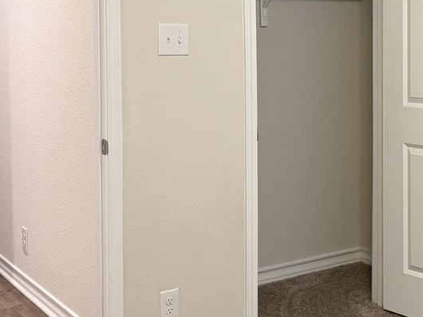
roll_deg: +0.2
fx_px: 794
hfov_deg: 28.5
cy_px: 70
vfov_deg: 22.3
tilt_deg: -2.3
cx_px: 395
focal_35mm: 65
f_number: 1.78
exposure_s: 1/60
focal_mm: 6.76
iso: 320
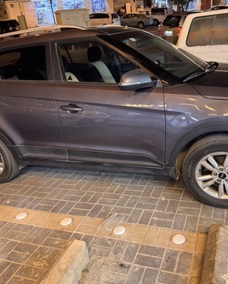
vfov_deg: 55.7
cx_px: 137
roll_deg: +4.7
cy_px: 141
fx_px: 270
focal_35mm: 32
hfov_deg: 45.5
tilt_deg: -26.0
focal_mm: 6.76
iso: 500
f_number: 1.78
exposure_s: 1/60
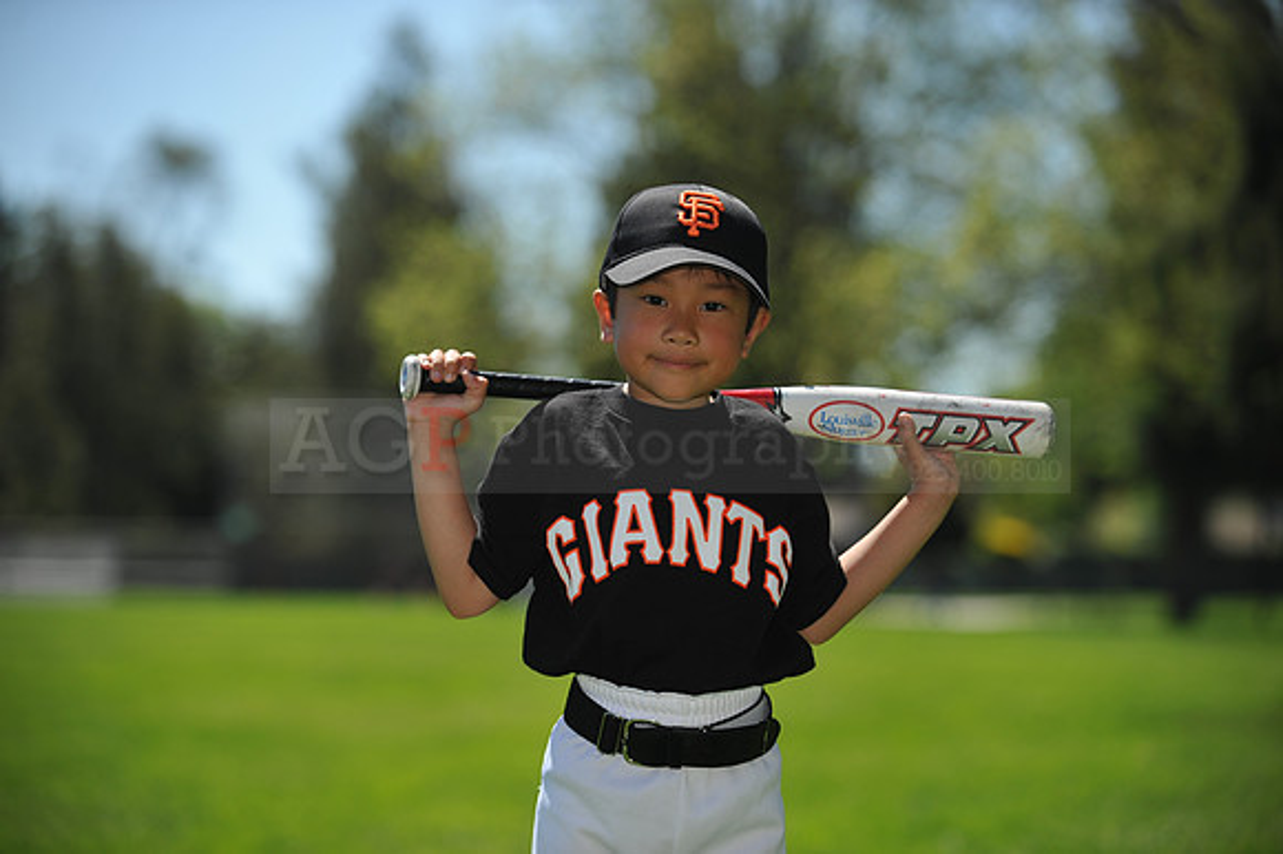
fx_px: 4274
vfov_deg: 11.4
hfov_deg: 17.1
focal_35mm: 120
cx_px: 642
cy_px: 427
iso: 200
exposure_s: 1/2000
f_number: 4
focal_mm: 120
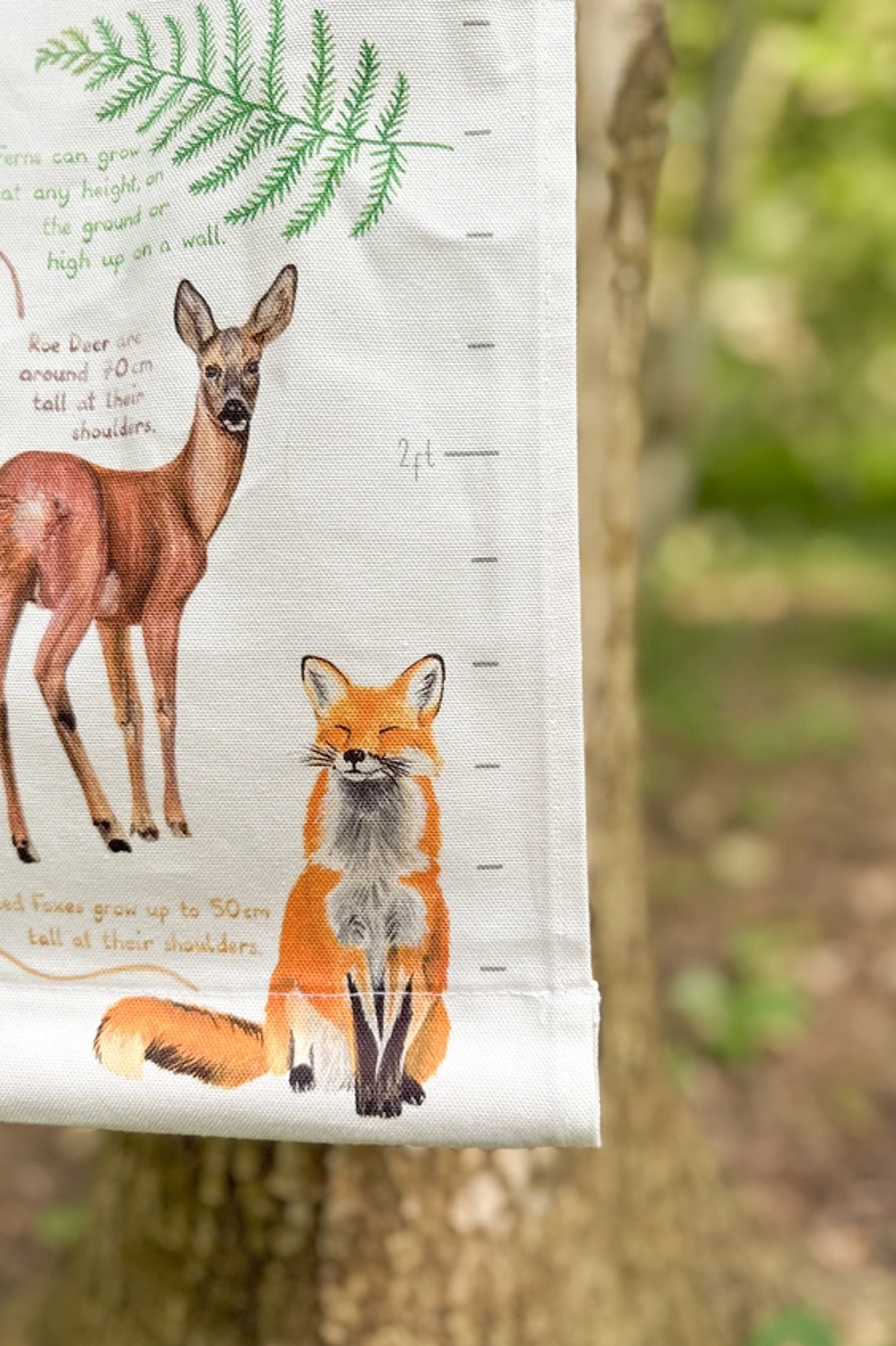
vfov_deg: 69.4
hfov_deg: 49.5
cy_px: 675
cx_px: 458
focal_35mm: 26
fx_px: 971
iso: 80
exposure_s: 1/340
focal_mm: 6.86
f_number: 1.8
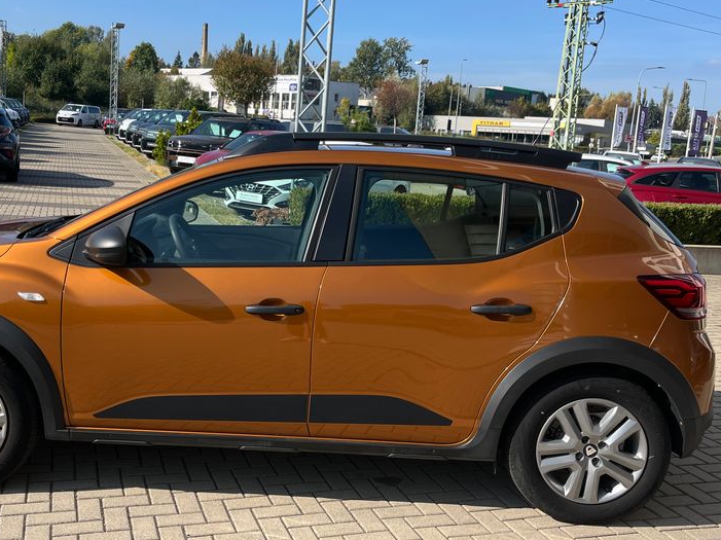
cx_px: 285
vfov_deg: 37.7
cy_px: 251
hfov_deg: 48.7
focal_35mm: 38
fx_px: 791
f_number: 1.6
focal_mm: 5.1
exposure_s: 1/2309
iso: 50
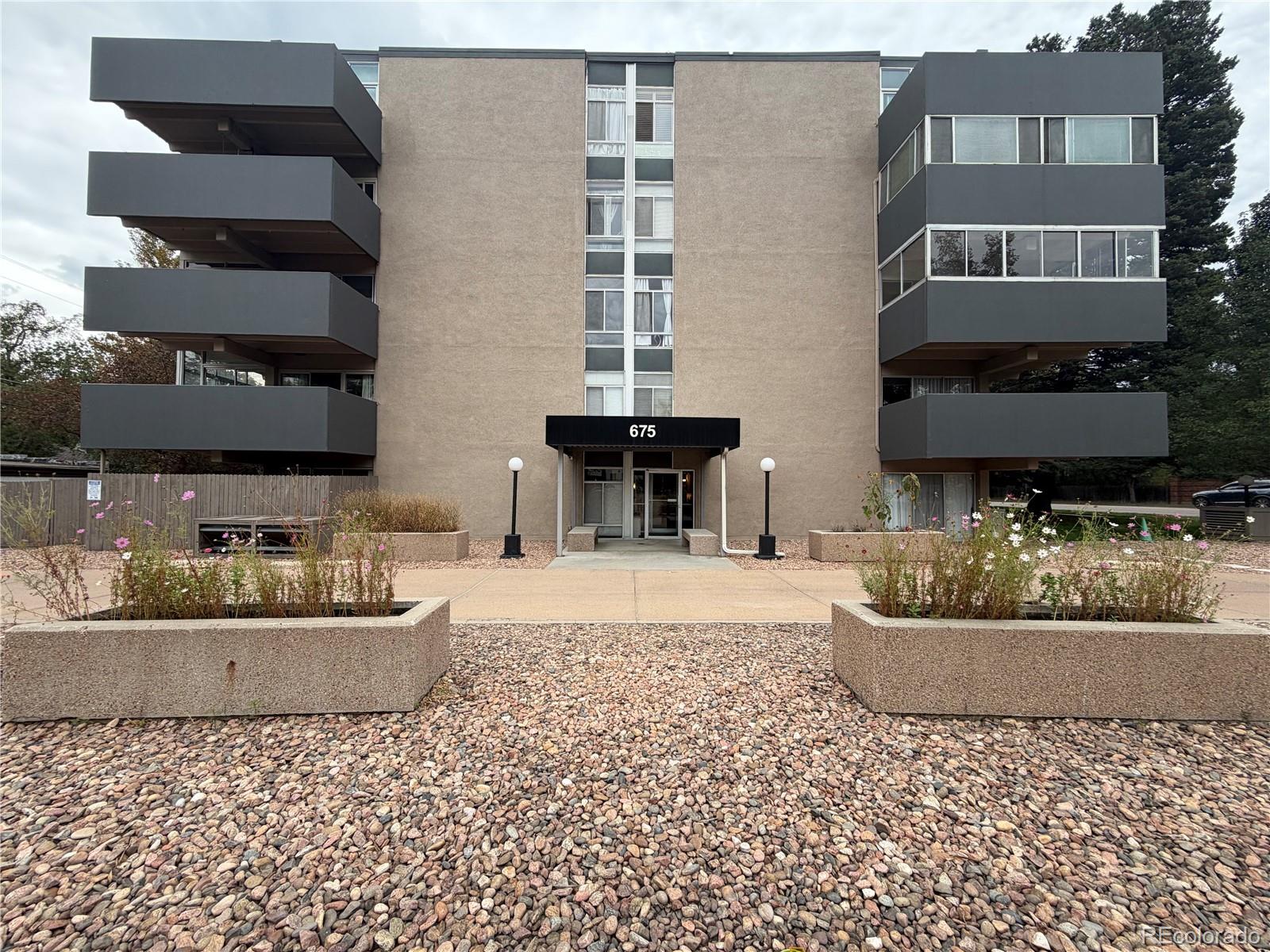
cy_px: 476
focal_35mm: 14
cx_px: 635
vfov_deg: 85.7
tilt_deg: +0.6
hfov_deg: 102.1
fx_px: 514
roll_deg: -0.2
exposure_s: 1/220
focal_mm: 2.22
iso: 40
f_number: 2.2
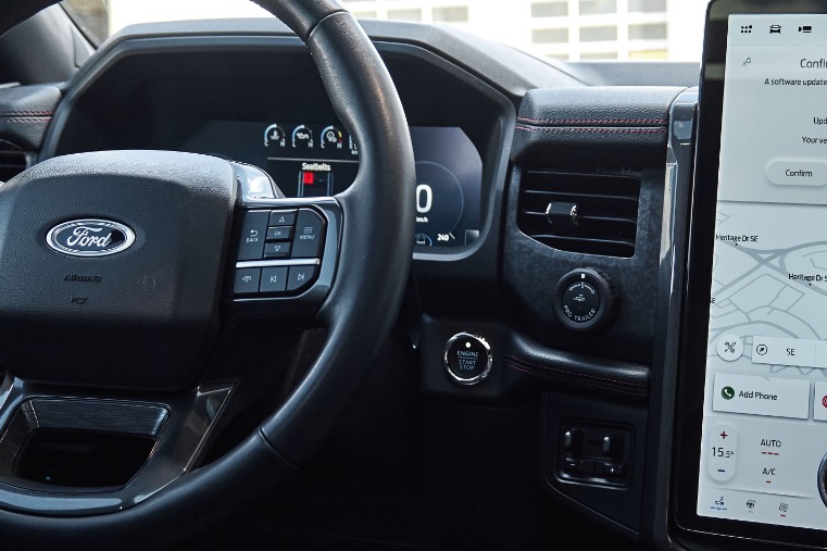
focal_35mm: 61
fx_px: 1401
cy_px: 225
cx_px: 437
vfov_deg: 22.2
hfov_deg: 32.9
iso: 1250
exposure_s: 1/250
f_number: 4.1
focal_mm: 29
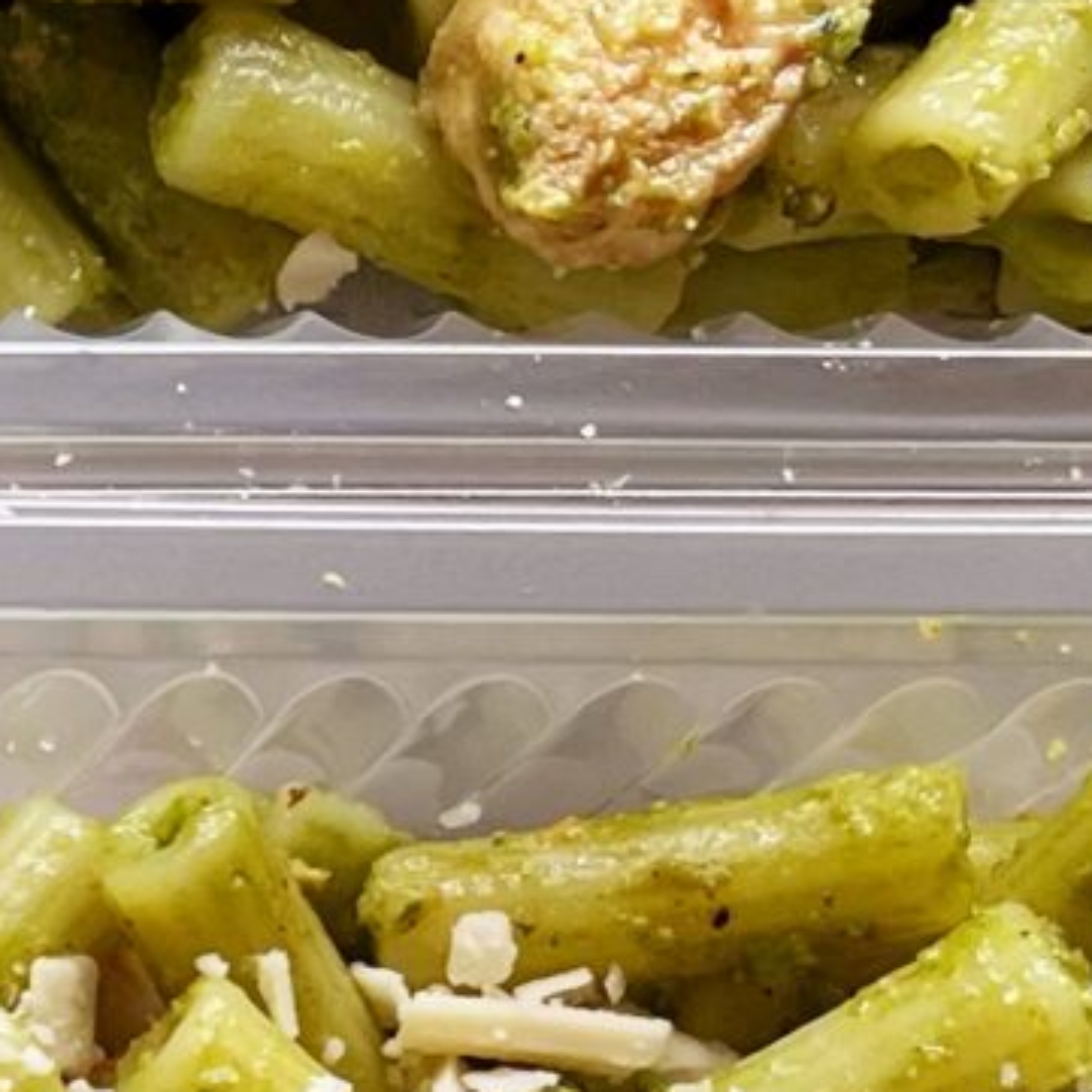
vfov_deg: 10.2
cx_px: -1382
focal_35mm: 163
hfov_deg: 9.7
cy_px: 1854
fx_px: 5818
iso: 50
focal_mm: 5.1
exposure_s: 1/122
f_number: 1.6
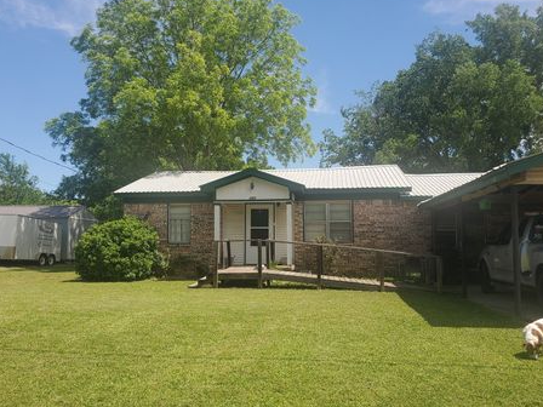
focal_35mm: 29
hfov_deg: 61.6
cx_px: 280
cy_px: 209
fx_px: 455
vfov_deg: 48.2
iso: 50
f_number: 2.4
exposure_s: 1/1154
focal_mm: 4.3
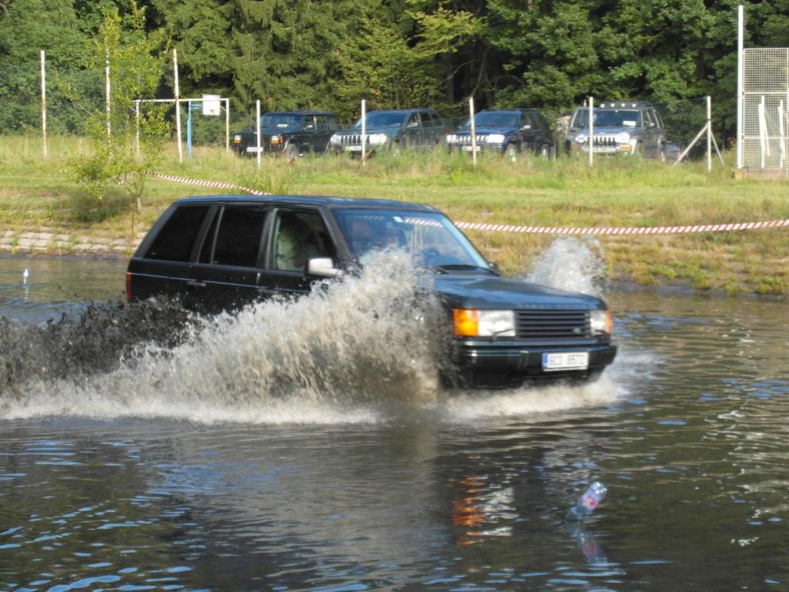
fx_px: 1664
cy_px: 296
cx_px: 394
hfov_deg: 26.7
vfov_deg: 20.2
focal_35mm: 73
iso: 100
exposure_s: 1/180
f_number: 4.2
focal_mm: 11.9
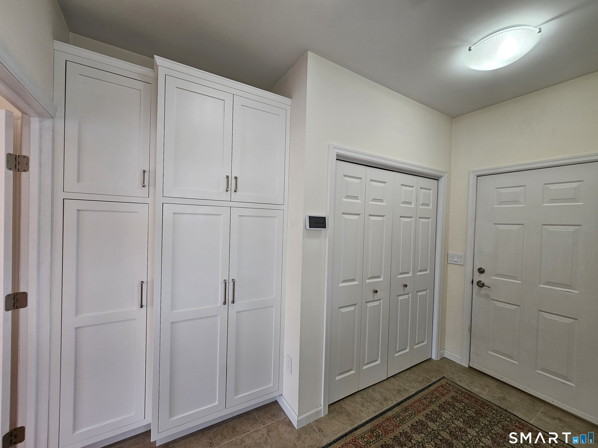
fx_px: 225
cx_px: 299
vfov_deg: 89.9
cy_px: 224
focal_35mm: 13
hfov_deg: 106.2
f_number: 2.2
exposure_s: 1/60
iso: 80
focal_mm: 2.2
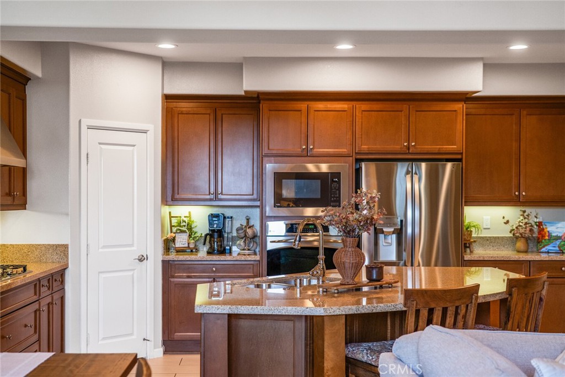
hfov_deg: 44.5
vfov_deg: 30.5
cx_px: 282
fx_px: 691
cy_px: 188
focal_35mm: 44
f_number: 4.5
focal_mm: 44
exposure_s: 1/100
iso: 1000
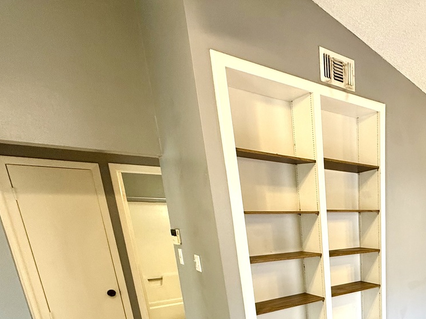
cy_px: 305
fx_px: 332
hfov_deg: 55.9
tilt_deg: -14.7
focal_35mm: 27
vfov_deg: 45.0
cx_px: 388
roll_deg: +0.3
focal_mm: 2.22
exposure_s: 1/120
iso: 200
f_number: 2.2
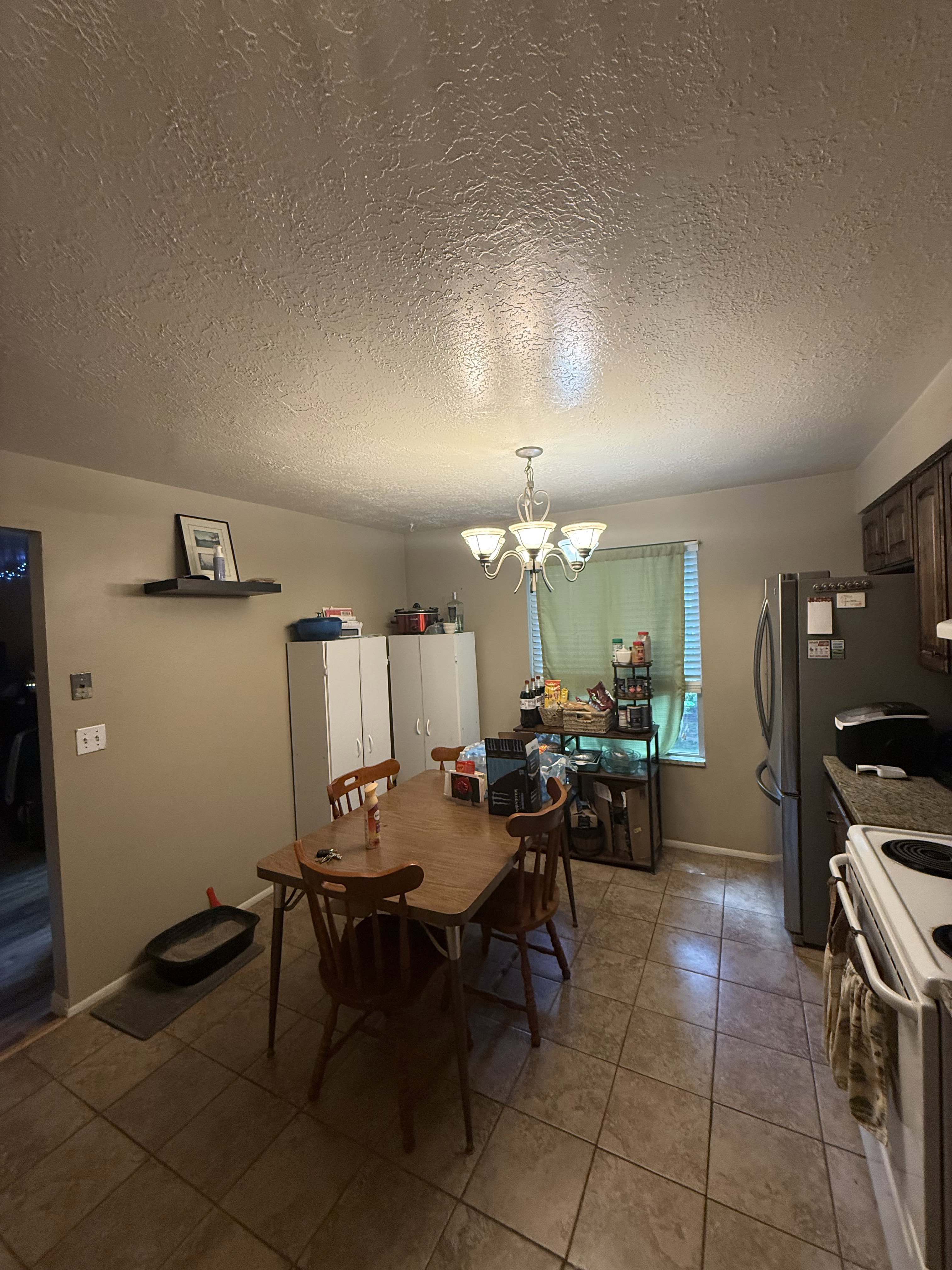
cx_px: 476
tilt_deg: -0.4
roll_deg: +1.9
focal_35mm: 14
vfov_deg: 102.1
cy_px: 635
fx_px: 513
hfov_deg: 85.7
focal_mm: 2.22
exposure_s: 1/120
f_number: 2.2
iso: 250
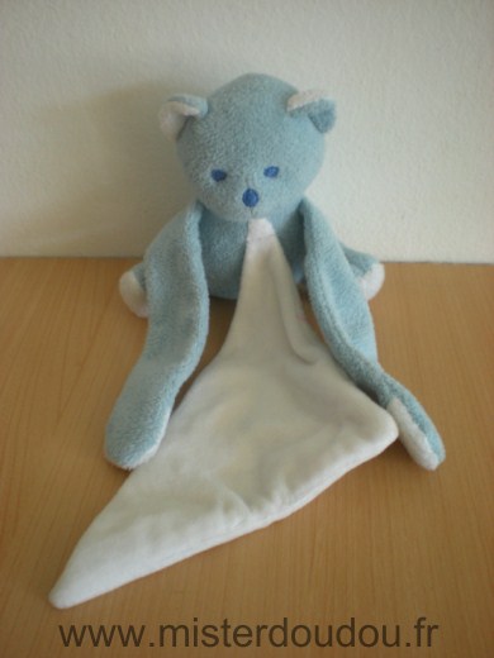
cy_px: 329
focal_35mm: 38
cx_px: 247
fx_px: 723
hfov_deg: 37.7
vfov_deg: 49.0
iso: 200
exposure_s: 1/30.7
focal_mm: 6.3
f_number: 3.1
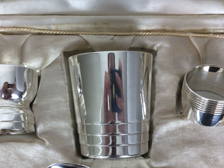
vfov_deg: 30.7
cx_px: 108
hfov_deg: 40.4
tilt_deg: -82.7
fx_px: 304
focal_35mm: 47
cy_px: 107
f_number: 2.2
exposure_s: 1/33
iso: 40
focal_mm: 4.15
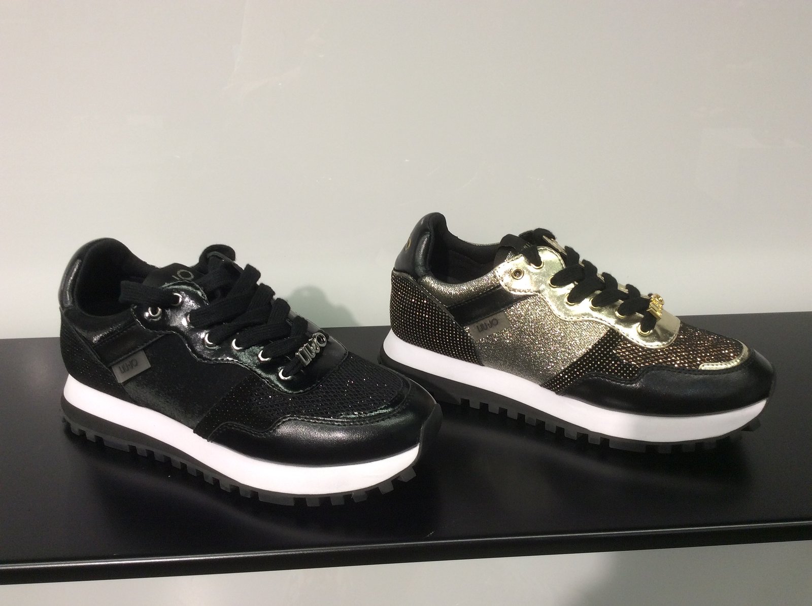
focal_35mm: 32
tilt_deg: -23.1
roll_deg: -0.8
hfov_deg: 56.9
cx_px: 406
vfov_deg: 44.1
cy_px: 303
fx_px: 750
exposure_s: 1/25
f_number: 2.4
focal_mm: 3.3
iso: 50
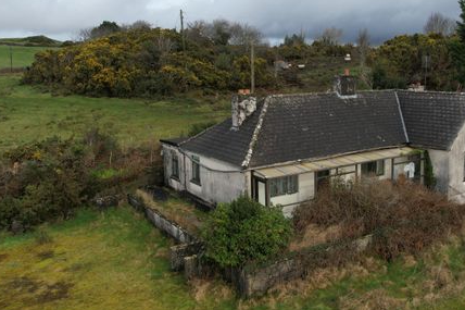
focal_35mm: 37
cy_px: 115
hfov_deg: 51.0
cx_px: 310
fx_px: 478
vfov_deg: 35.7
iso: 110
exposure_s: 1/1250
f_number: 2.8
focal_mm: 8.38
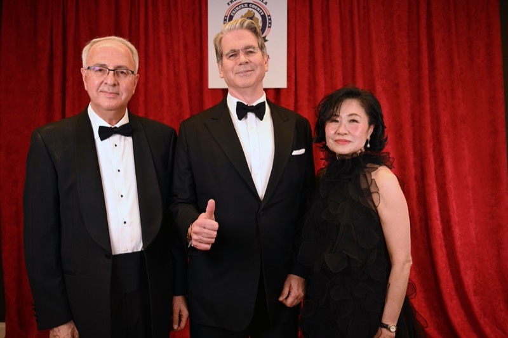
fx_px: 473
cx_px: 254
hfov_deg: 56.5
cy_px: 169
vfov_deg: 39.4
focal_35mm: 34
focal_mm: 33.5
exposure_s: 1/125
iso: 640
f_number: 4
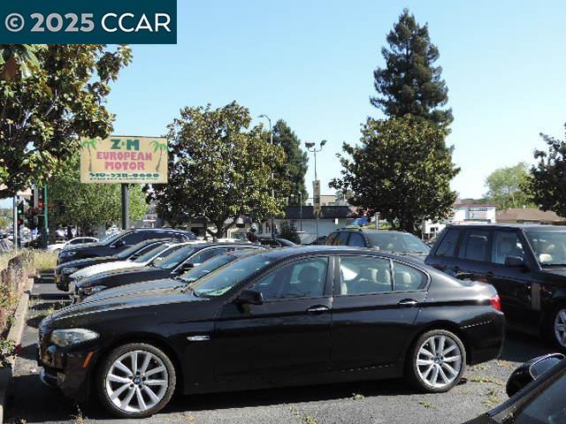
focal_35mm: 40
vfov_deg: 36.0
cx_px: 283
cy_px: 212
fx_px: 654
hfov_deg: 46.8
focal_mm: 7.1
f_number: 3.3
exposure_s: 1/400
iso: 80
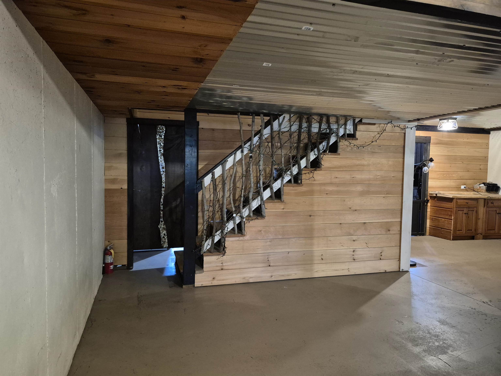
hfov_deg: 73.9
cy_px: 188
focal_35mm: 23
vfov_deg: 58.9
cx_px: 250
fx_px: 333
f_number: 1.8
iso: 1600
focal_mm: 5.4
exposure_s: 1/40
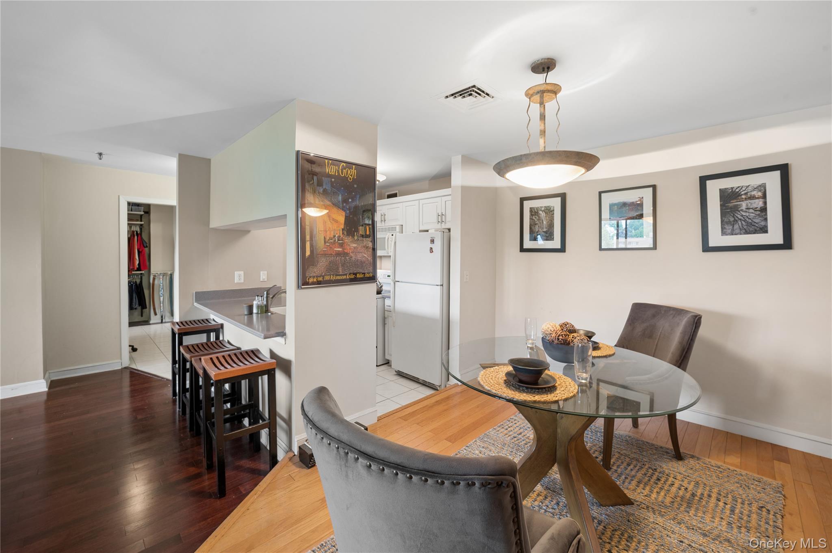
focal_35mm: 14
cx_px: 416
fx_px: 323
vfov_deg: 81.1
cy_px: 276
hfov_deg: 104.3
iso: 200
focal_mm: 14
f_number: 11
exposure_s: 1/1.25
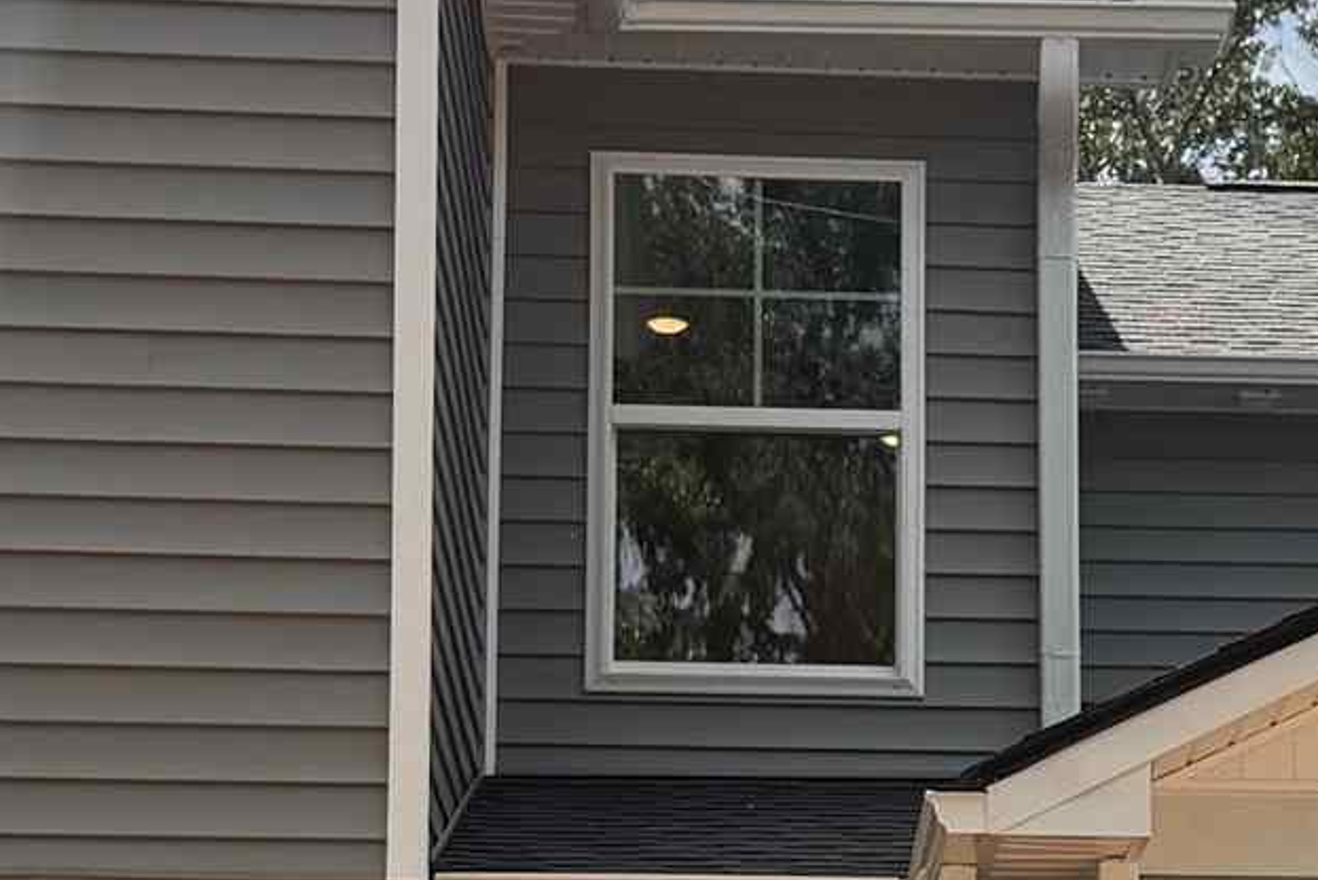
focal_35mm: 123
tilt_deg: +8.7
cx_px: 1079
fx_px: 4505
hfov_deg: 16.5
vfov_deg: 11.0
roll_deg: +0.2
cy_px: 1032
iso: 100
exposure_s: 1/5714
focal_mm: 6.76
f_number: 1.78
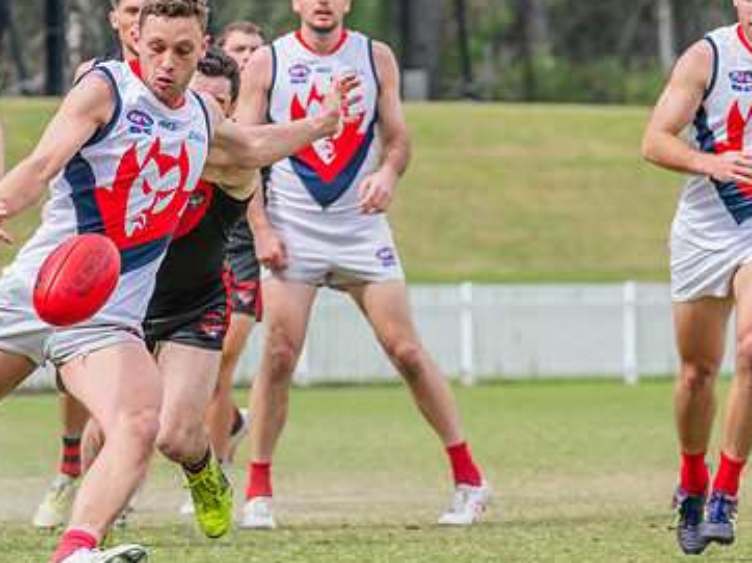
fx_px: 8445
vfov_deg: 3.8
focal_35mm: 389
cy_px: 268
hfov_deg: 5.1
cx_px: 282
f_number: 8
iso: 800
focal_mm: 220
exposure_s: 1/1250
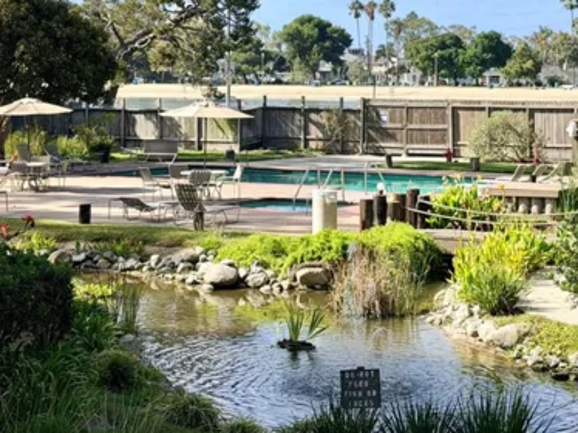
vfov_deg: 15.3
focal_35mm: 96
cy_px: 68
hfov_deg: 20.5
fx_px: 1602
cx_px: 277
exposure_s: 1/4329
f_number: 1.78
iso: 64
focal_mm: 6.76
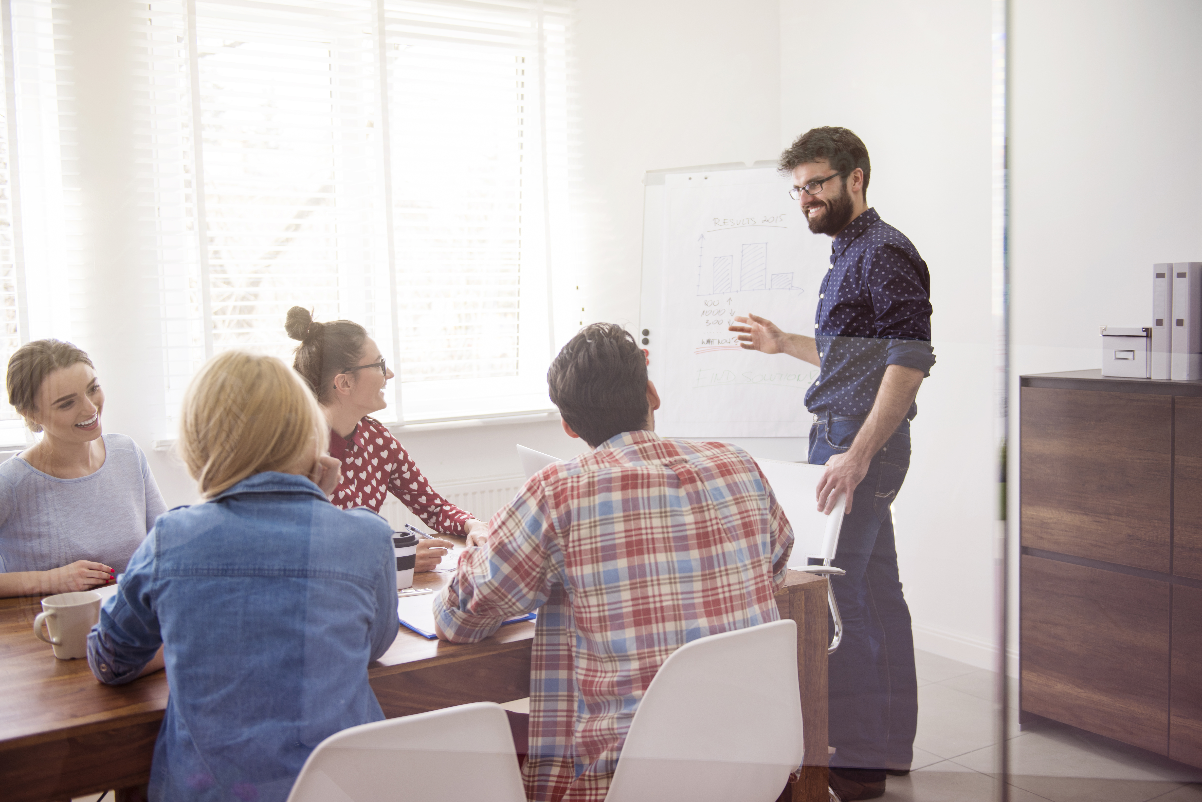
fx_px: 1169
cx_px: 601
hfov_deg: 54.4
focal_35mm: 35
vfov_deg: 37.9
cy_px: 401
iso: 100
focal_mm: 35
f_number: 2.8
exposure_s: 1/60
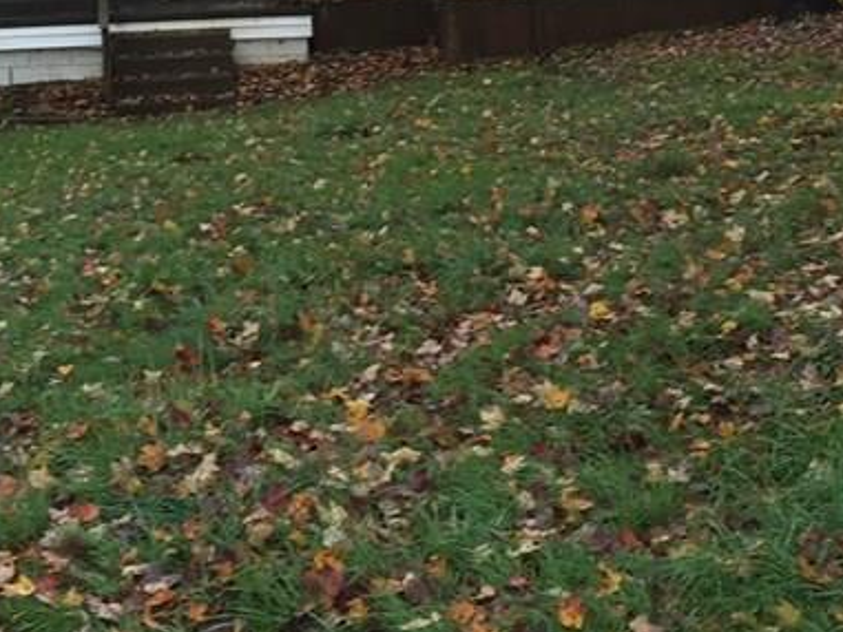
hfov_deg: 25.0
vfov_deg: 18.1
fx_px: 1900
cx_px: 332
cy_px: -95
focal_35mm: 78
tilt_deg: -3.5
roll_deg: +1.7
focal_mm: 4.15
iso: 40
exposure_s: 1/120
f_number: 2.2
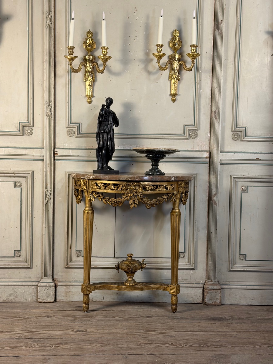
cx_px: 136
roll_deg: -0.4
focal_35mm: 48
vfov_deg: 39.7
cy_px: 182
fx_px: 505
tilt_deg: -3.2
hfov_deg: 30.3
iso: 160
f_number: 1.78
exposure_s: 1/50
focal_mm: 6.76
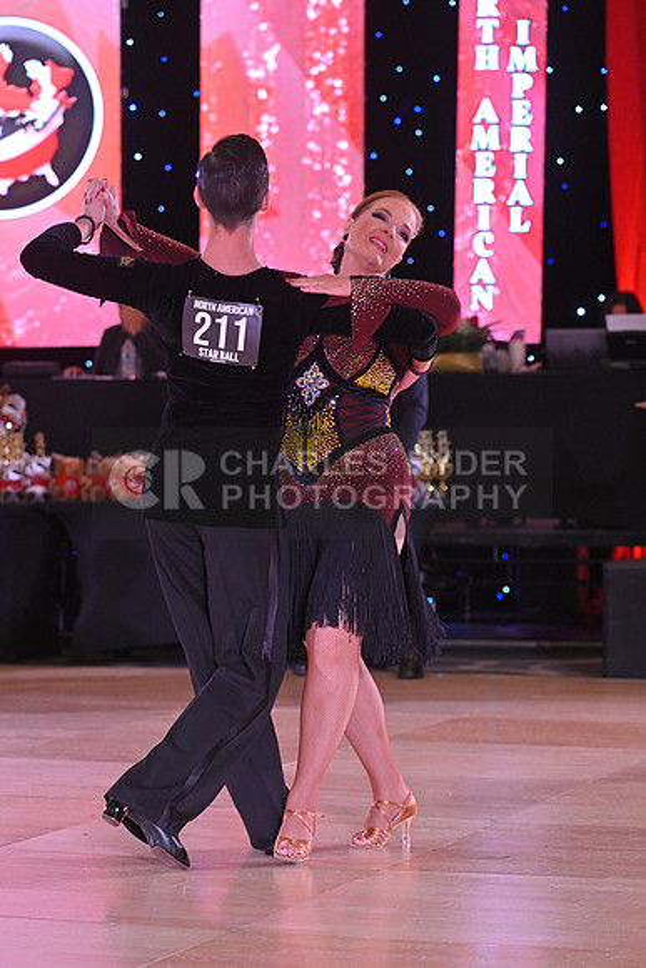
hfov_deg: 12.2
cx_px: 323
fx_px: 3013
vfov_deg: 18.3
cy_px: 484
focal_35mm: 112
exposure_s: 1/320
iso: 3200
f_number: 5
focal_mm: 112
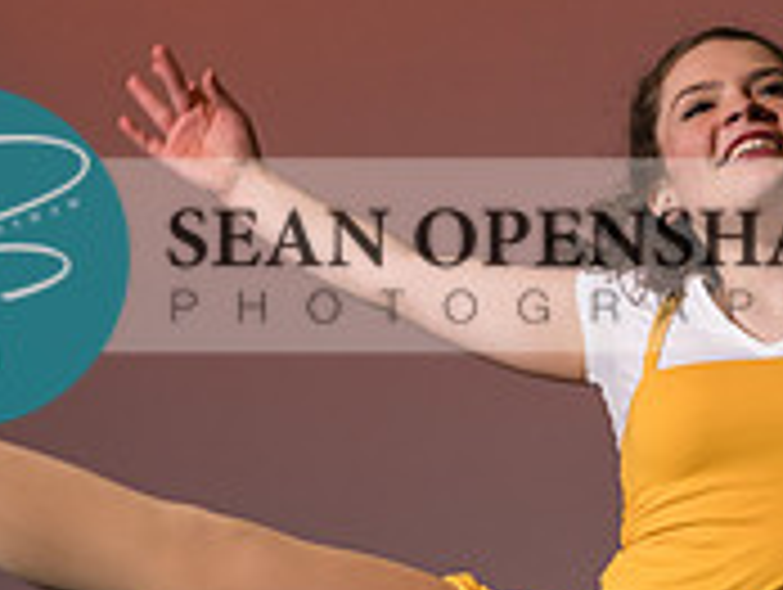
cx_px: 360
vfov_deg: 6.6
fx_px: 5074
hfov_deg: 8.8
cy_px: 699
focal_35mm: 224
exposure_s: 1/500
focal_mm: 70
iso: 500
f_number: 2.8
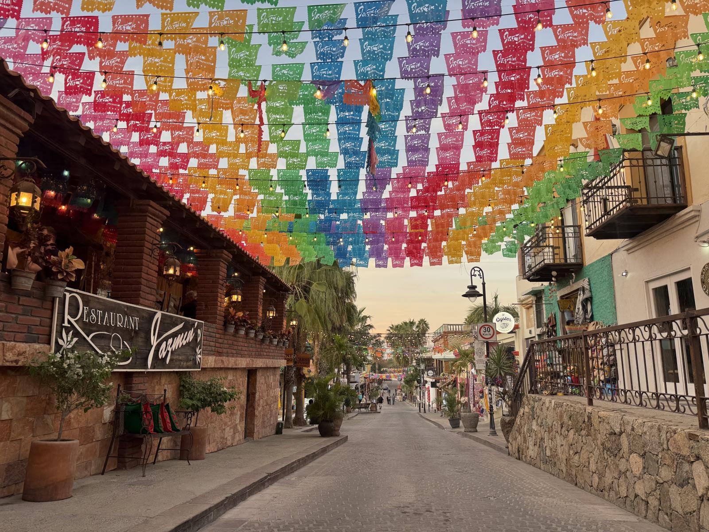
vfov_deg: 56.8
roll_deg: -0.2
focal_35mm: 24
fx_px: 492
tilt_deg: +11.2
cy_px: 266
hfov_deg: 71.6
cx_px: 354
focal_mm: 6.76
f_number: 1.78
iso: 64
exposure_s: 1/120
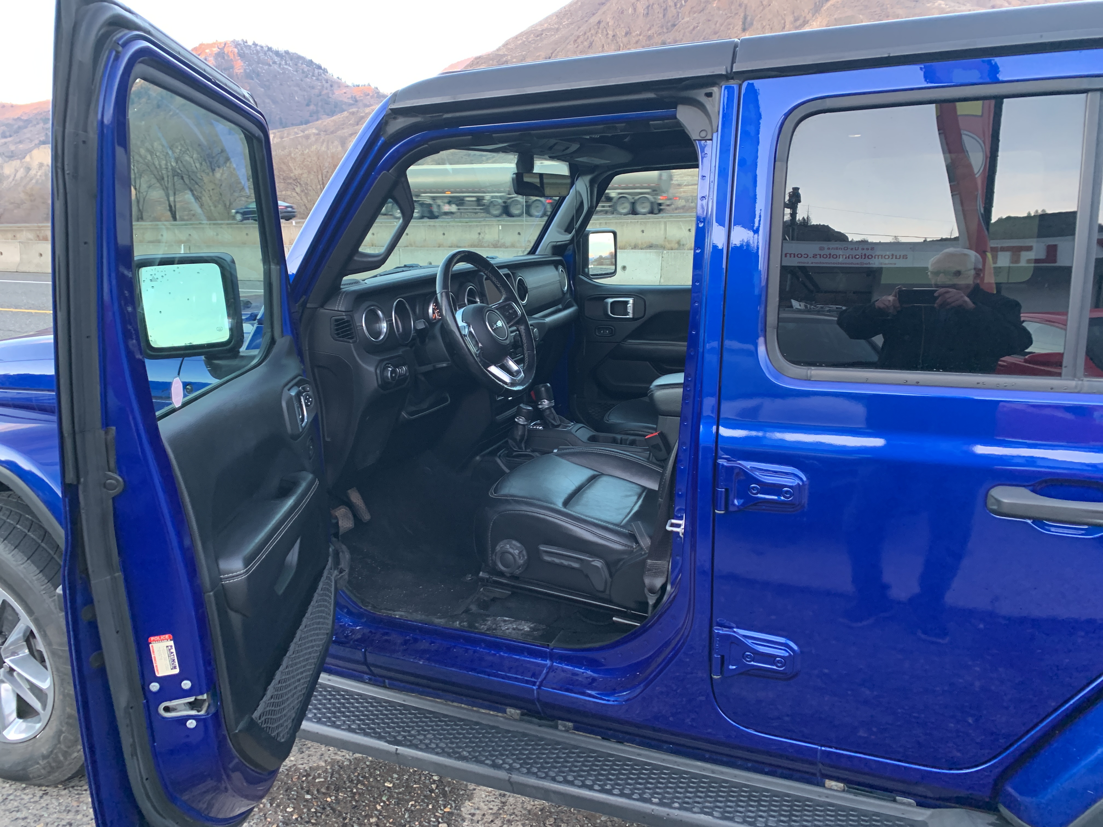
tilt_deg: -15.3
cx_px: 552
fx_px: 828
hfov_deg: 67.3
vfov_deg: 53.1
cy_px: 414
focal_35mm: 26
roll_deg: +2.1
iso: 125
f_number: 1.8
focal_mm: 4.25
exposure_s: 1/60
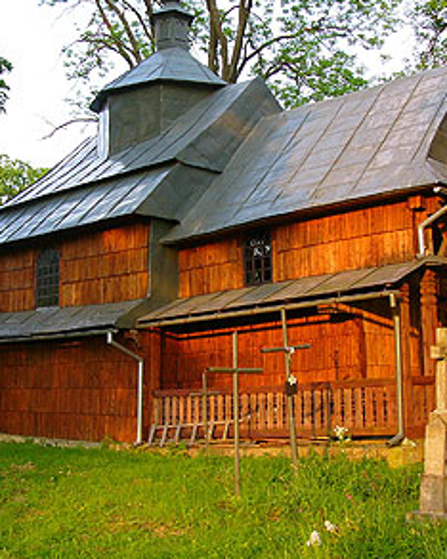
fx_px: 894
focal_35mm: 54
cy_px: 265
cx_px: 239
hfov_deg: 28.1
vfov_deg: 34.8
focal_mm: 6
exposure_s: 1/60
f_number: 2.8
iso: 75
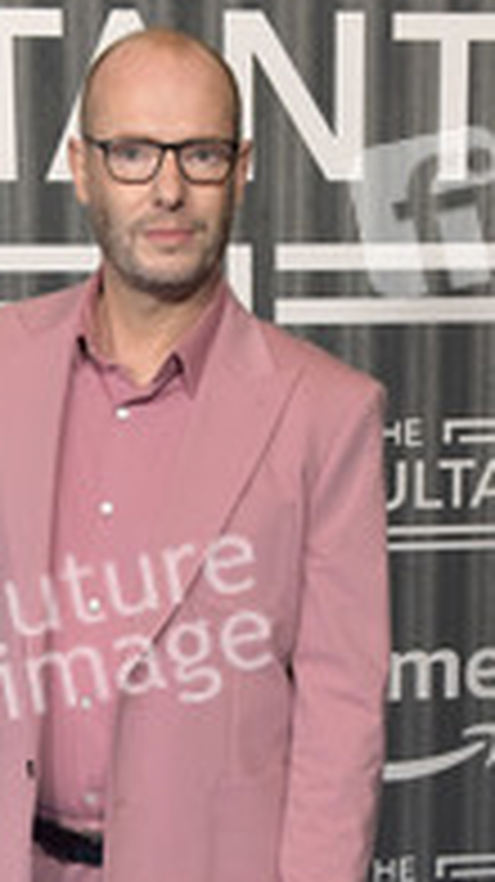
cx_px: 173
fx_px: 2197
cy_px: 868
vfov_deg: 21.9
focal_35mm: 94
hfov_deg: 12.8
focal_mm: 44
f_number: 6.3
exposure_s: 1/250
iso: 2500
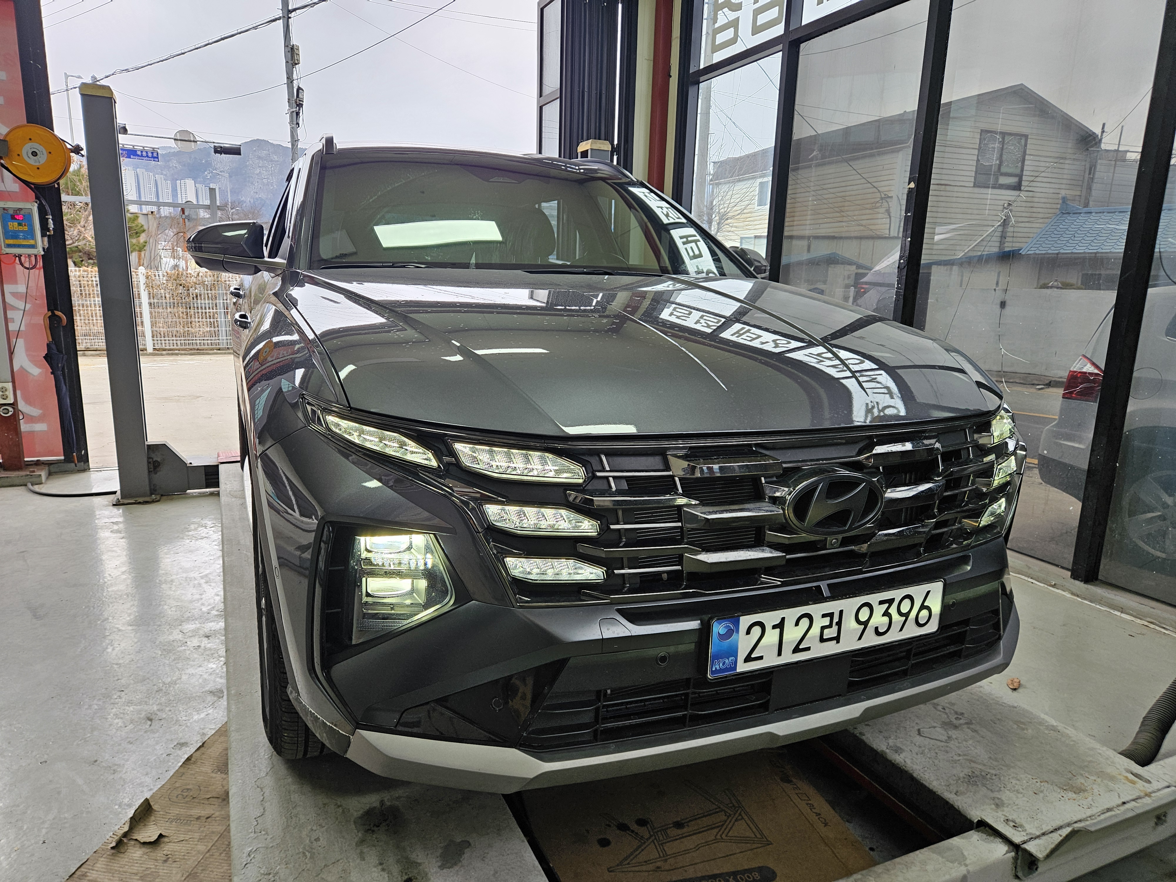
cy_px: 441
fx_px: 781
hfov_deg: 73.9
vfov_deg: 58.9
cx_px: 588
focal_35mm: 23
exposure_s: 1/60
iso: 64
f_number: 1.8
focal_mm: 5.4
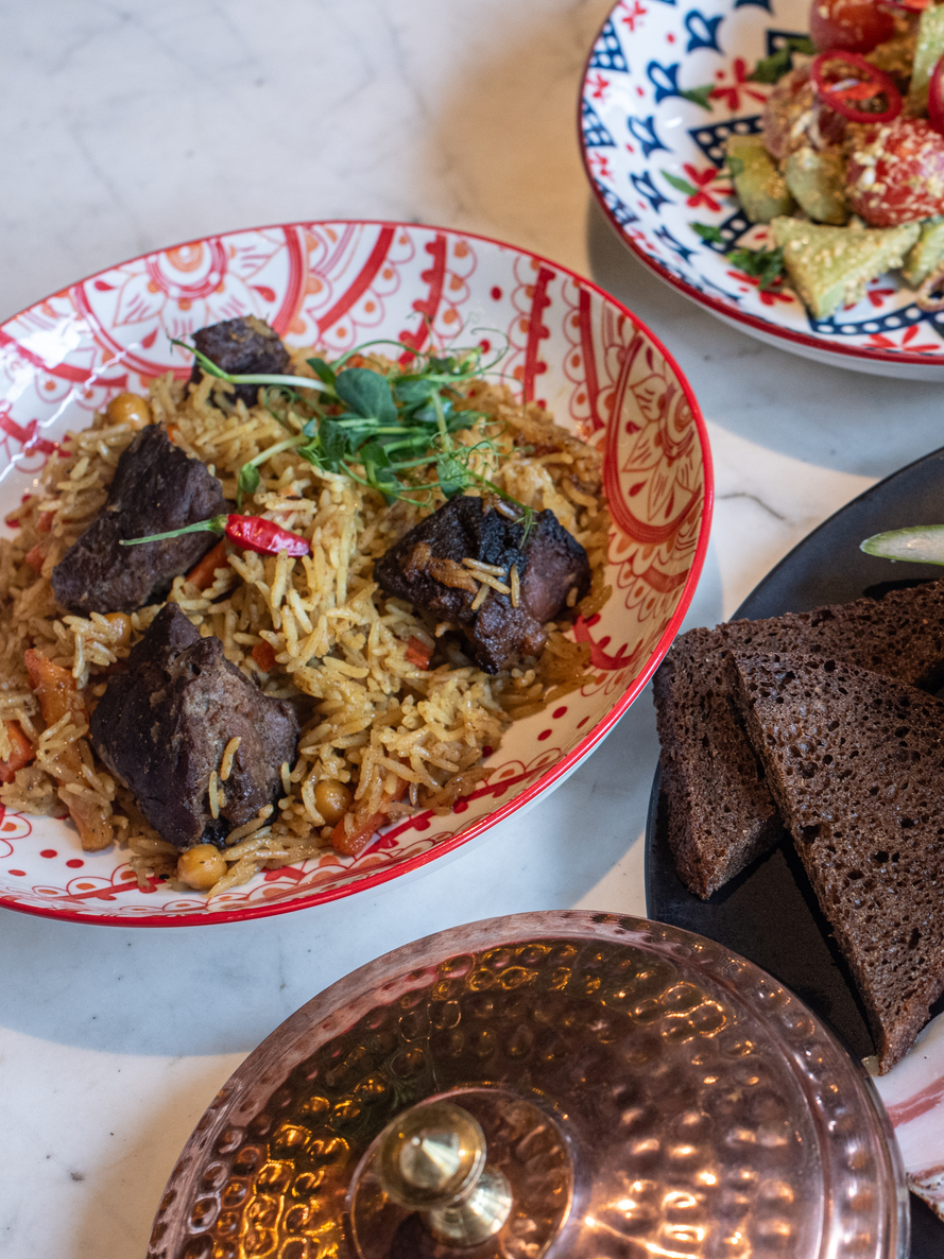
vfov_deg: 26.7
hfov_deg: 19.6
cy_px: 630
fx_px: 2655
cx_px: 949
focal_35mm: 73
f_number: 6.3
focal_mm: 50
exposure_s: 1/80
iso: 1250
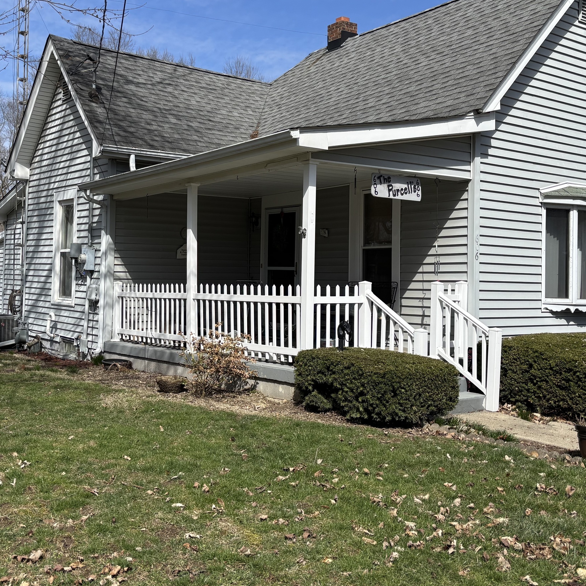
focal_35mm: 40
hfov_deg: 41.5
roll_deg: -1.0
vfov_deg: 41.8
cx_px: 217
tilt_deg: +2.7
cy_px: 250
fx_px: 766
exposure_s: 1/3937
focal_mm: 5.96
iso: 50
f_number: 1.6
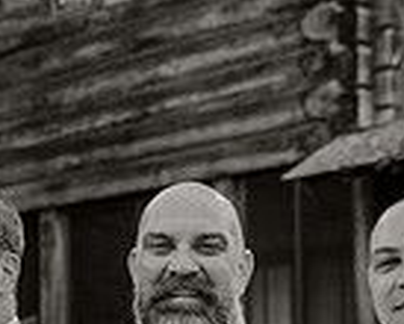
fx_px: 1832
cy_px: 403
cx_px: -121
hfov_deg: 12.2
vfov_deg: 9.9
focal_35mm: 153
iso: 250
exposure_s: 1/320
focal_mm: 36
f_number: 2.8
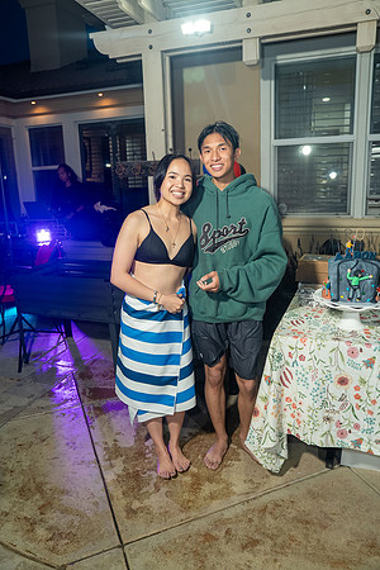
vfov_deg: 69.4
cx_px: 190
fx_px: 412
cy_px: 285
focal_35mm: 26
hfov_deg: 49.6
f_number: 3.5
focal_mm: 26
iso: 640
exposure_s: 1/160
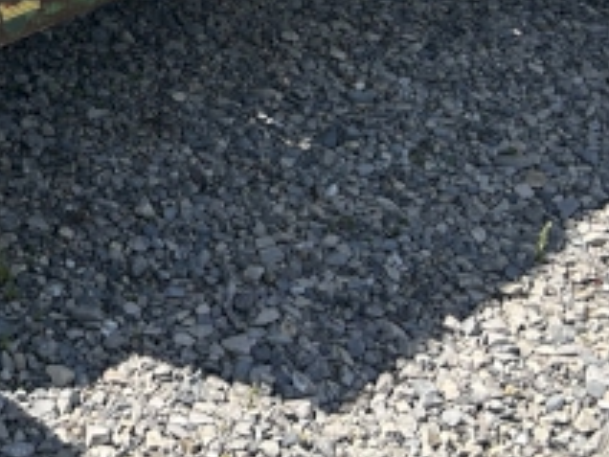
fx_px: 1724
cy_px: -244
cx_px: -230
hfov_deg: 18.4
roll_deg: +1.9
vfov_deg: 14.1
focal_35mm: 98
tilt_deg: -14.9
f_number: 1.5
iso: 50
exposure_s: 1/2841
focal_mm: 5.7
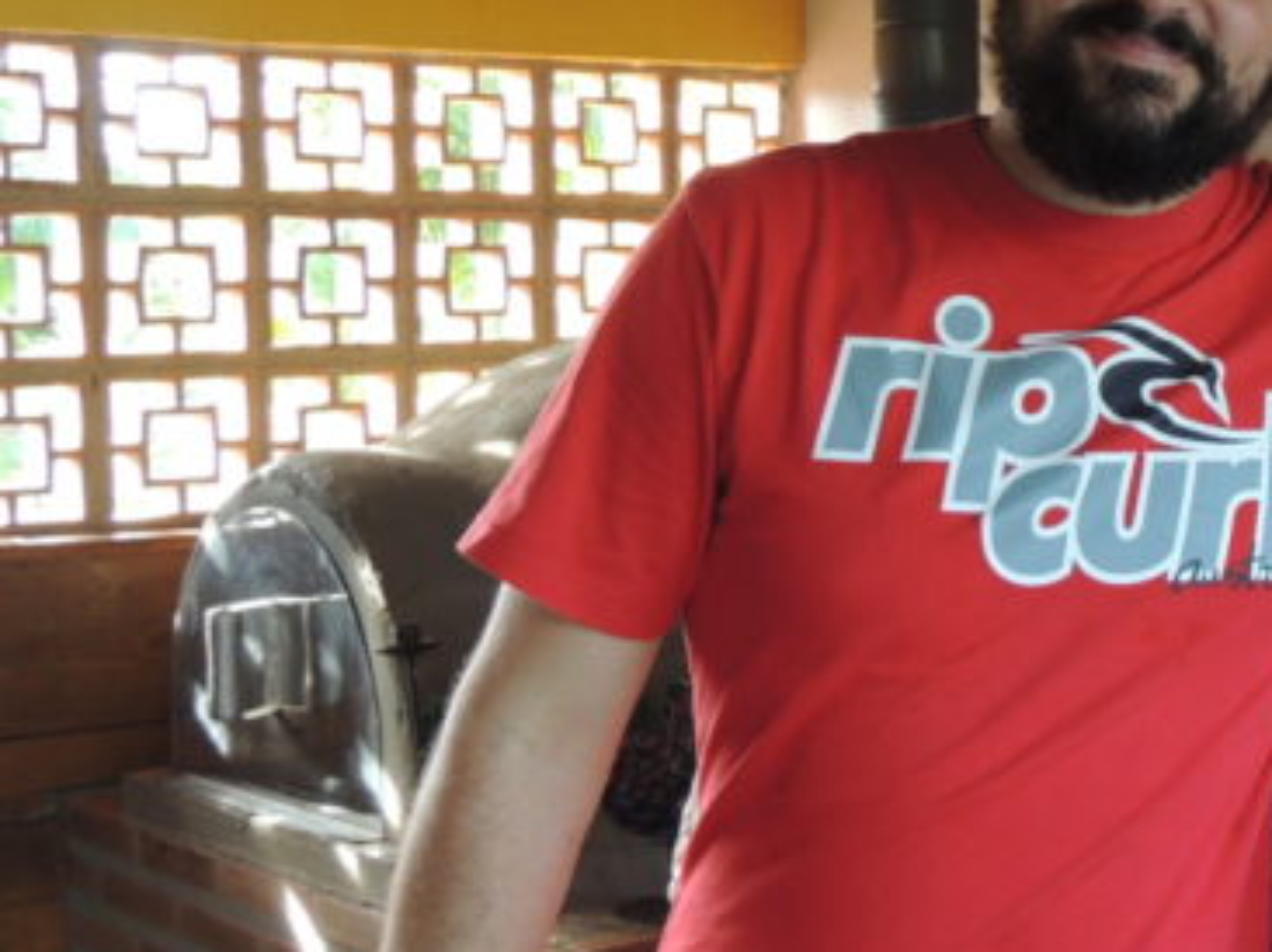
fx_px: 2460
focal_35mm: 67
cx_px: 1189
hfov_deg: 27.7
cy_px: 325
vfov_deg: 21.8
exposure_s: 1/50
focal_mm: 6.2
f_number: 3.3
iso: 280
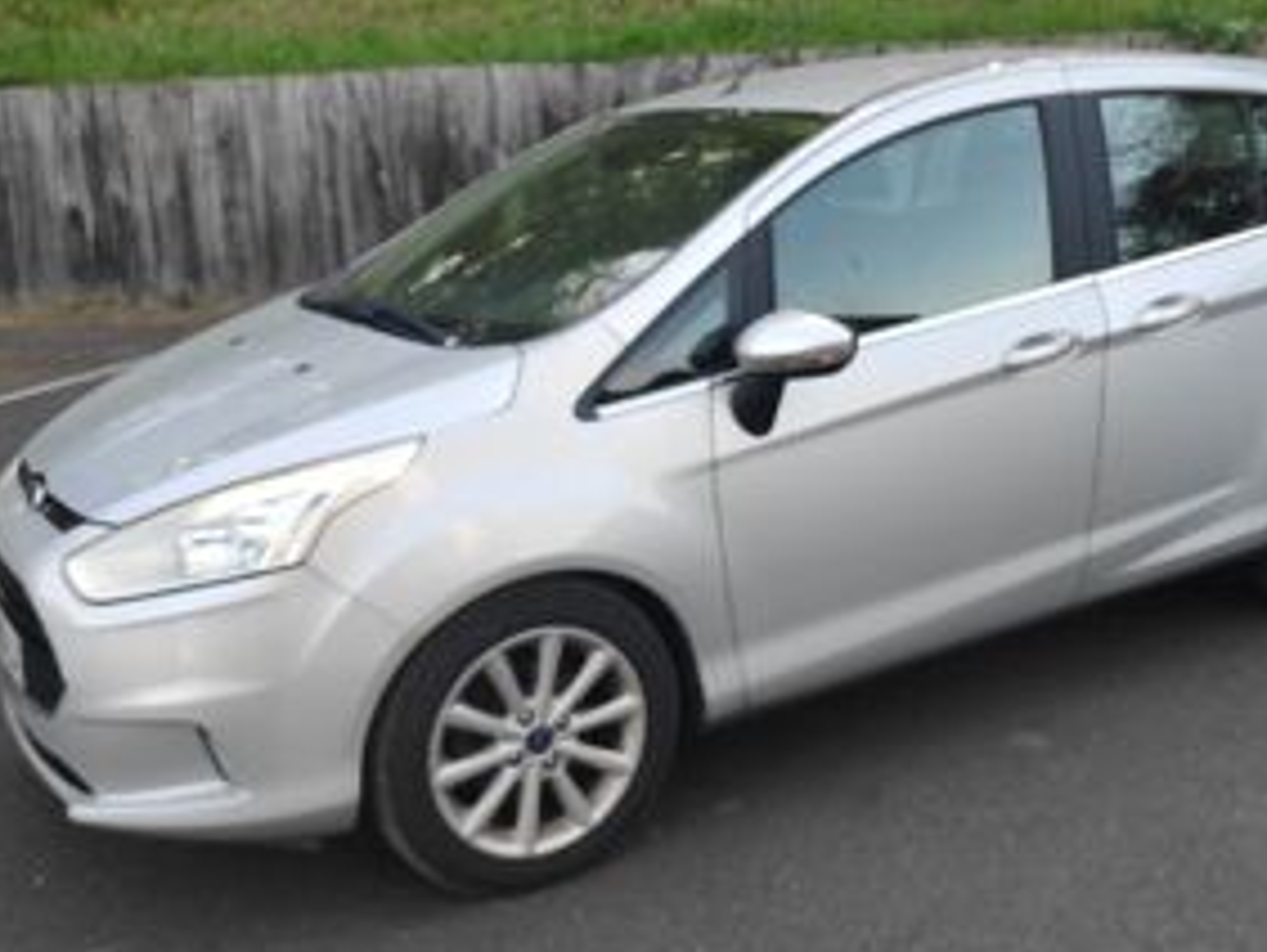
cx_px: 768
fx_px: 1246
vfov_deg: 41.7
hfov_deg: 53.5
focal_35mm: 34
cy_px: 404
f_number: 1.9
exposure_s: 1/176
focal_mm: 3.94
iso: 100
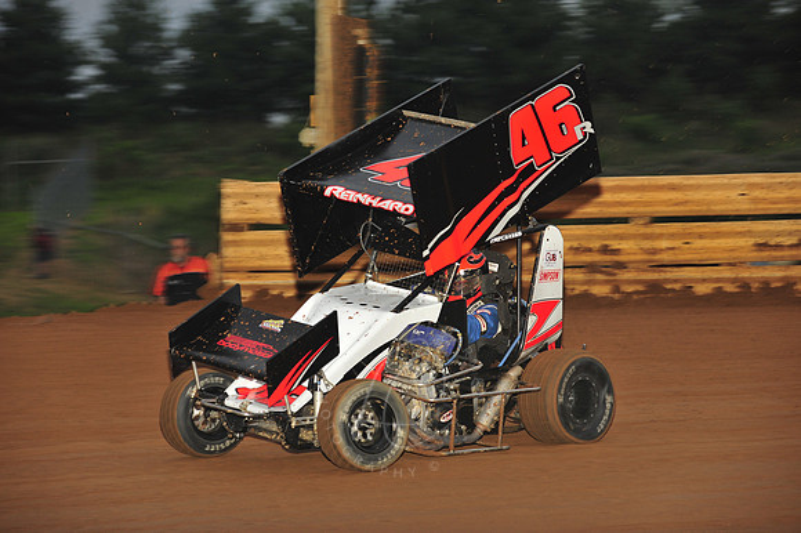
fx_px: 3224
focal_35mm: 145
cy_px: 266
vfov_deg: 9.5
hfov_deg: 14.2
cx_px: 400
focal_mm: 145
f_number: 6.3
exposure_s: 1/320
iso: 800
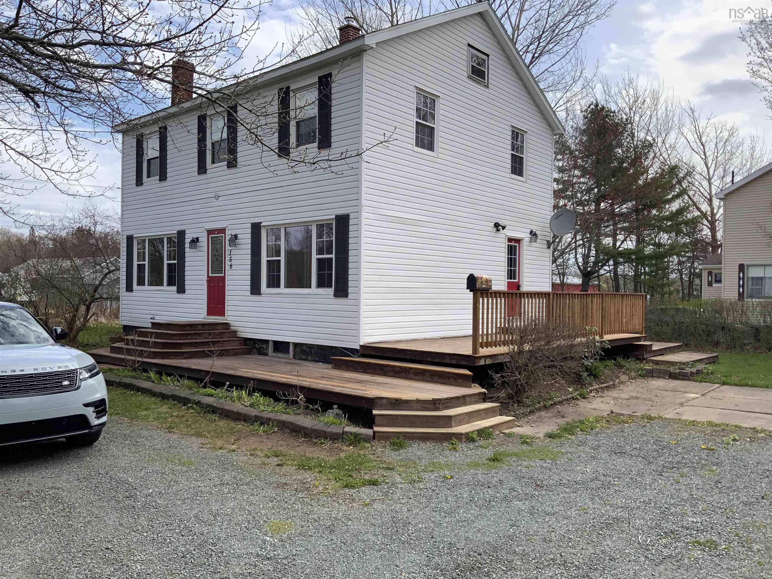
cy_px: 290
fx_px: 647
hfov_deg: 61.7
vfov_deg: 48.2
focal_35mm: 29
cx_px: 386
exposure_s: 1/1451
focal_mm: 3
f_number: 1.8
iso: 16
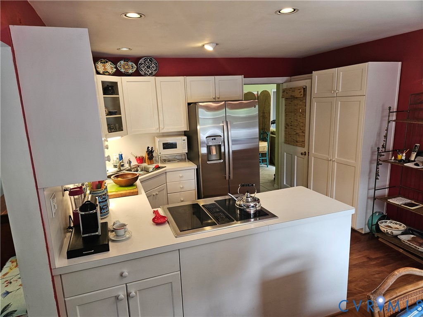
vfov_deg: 58.9
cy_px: 158
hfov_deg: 73.9
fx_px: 281
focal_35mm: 23
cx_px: 212
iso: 160
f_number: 1.8
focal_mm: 5.4
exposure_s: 1/120
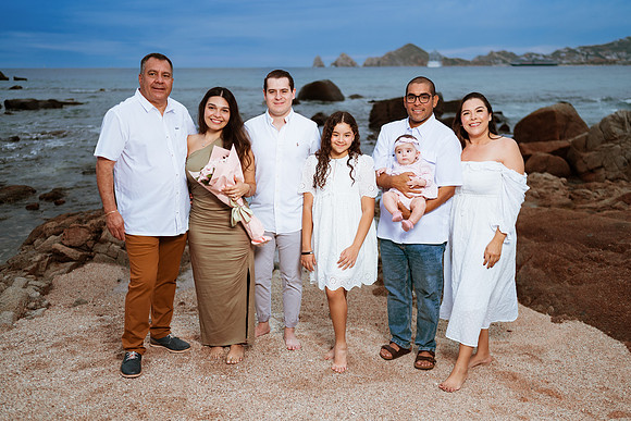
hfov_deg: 54.4
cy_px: 210
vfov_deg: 37.9
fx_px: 614
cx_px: 316
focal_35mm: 35
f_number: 1.8
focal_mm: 35
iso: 100
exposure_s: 1/640
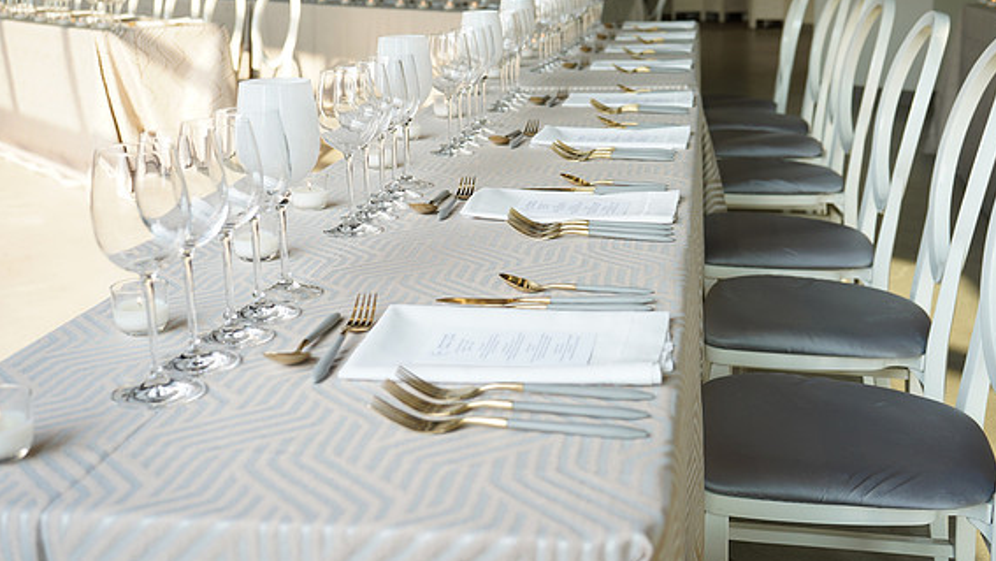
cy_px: 251
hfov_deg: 45.5
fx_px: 1189
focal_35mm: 45
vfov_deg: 26.5
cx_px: 506
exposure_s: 1/80
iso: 160
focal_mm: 42
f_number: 5.6
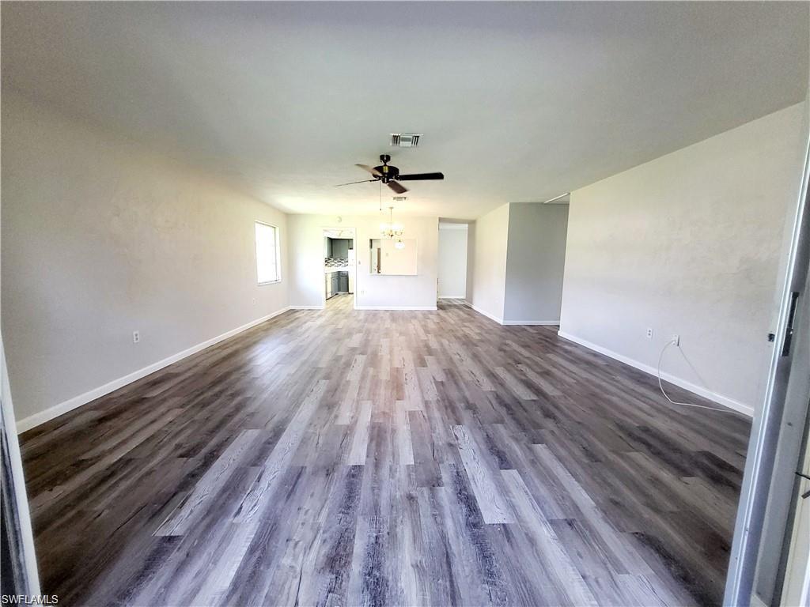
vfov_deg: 89.9
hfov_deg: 106.2
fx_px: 304
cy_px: 304
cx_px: 405
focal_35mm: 13
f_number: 2.2
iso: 320
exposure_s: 1/60.2
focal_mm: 1.74
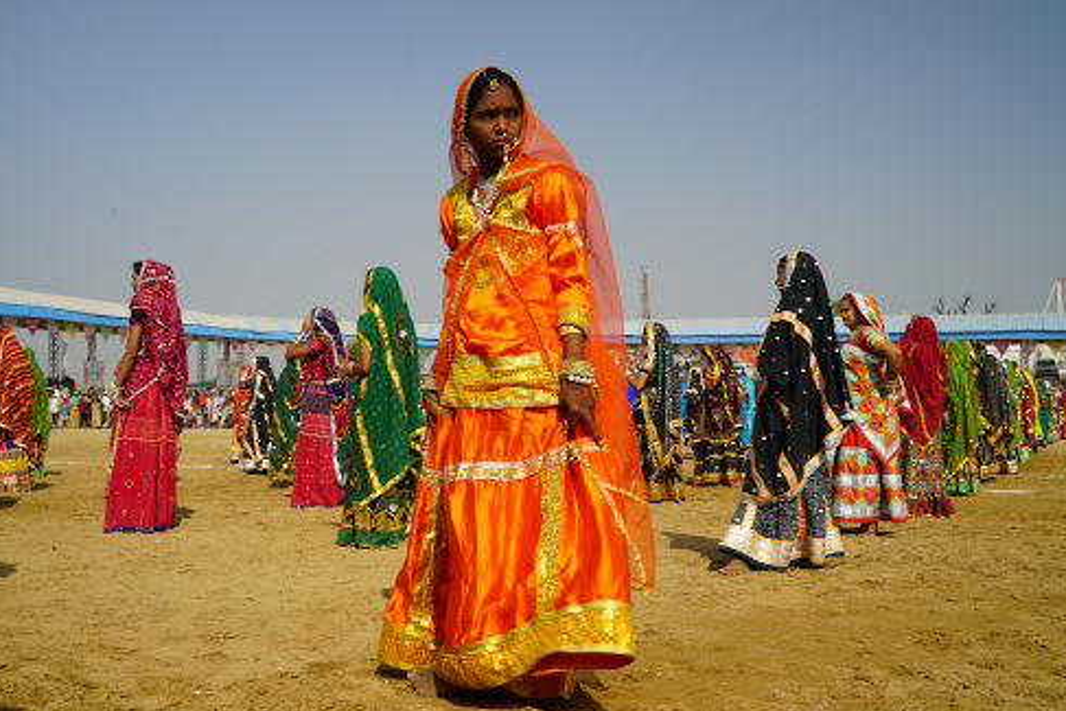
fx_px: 1096
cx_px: 528
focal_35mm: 37
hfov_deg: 51.9
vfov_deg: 36.0
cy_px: 363
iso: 100
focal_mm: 36
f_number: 10
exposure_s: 1/80
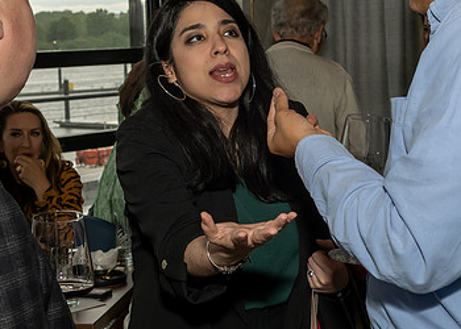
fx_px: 1047
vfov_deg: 17.9
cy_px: 136
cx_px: 282
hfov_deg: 24.8
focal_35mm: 80
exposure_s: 1/250
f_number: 7.1
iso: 1000
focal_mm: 31
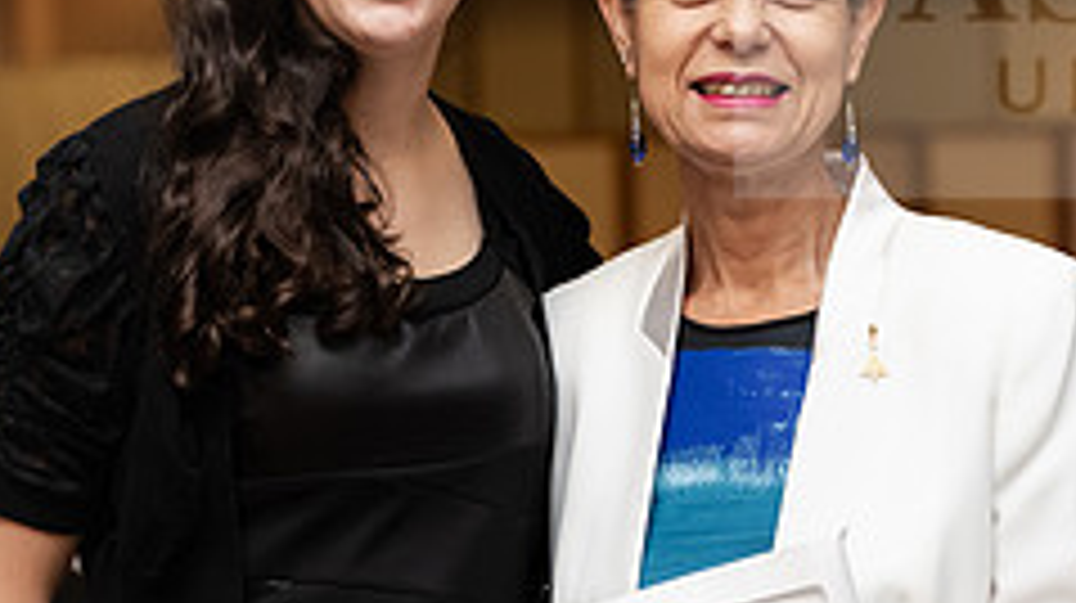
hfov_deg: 12.1
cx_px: 599
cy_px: 367
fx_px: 5075
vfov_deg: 6.8
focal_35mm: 178
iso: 1250
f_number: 4
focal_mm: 70
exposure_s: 1/200
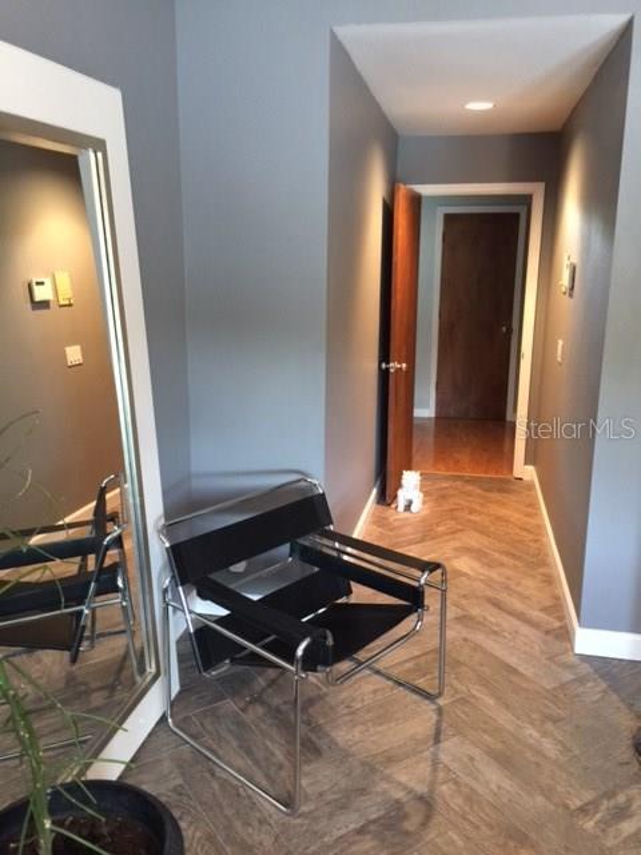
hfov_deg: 48.2
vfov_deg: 61.7
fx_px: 716
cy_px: 428
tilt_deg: -12.1
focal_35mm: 29
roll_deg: +0.3
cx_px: 320
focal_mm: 4.15
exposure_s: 1/4
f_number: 2.2
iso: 80
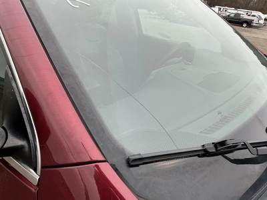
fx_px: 216
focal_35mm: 28
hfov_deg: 63.4
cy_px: 100
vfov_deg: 49.7
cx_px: 134
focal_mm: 3
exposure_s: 1/415
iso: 25
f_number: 1.8
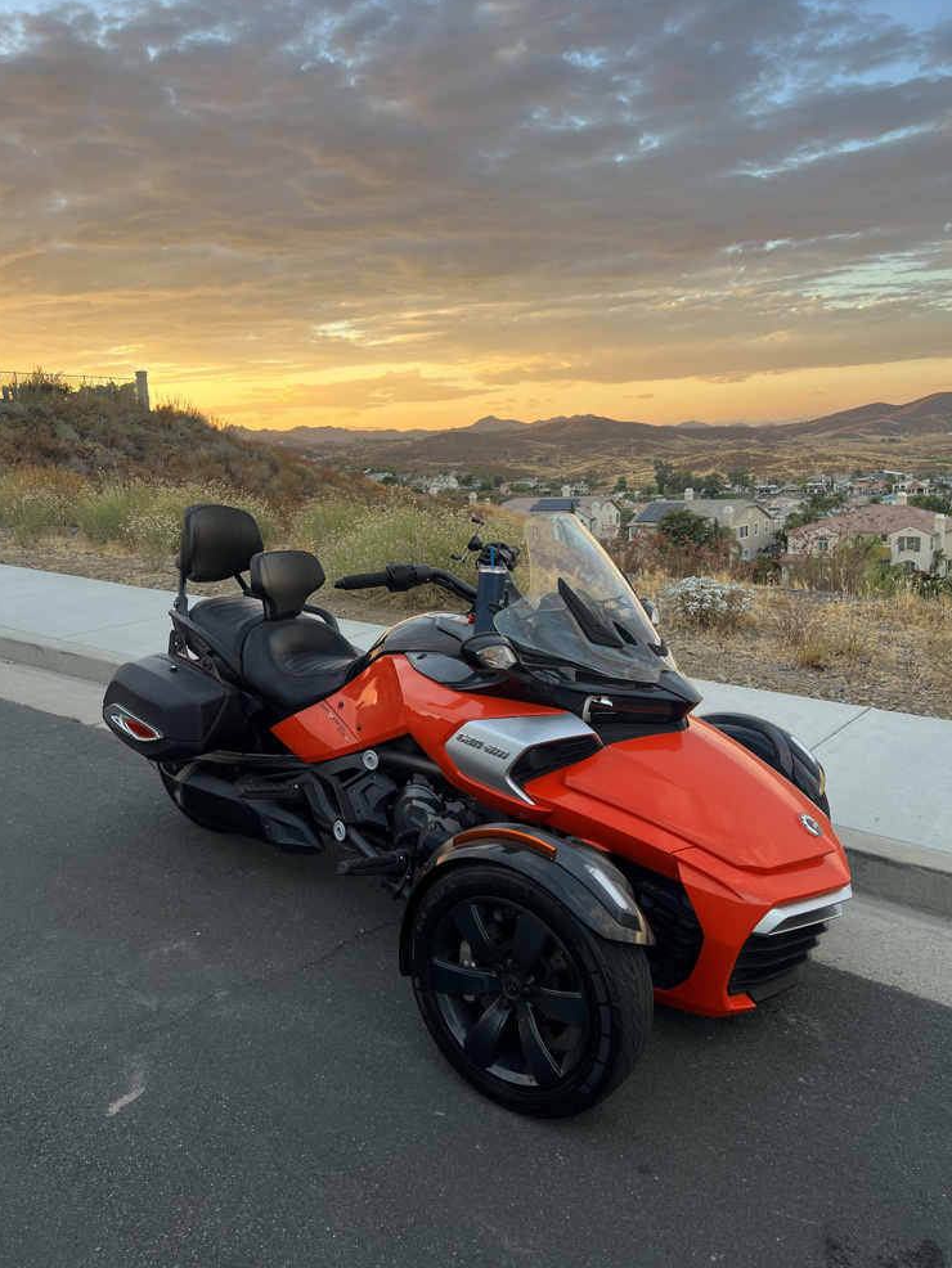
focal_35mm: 27
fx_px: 990
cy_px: 630
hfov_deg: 51.4
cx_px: 468
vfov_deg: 65.3
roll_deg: +2.3
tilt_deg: -9.5
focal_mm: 5.7
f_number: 1.5
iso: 40
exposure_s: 1/162
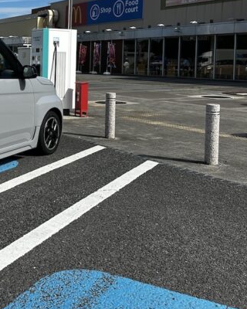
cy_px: 83
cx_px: 6
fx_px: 439
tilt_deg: -3.1
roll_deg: -1.3
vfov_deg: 37.9
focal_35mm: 48
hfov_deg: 29.6
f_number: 1.78
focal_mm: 6.86
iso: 80
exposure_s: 1/5000
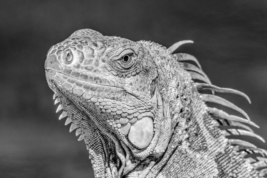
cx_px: 123
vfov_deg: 1.8
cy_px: 65
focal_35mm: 767
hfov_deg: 2.7
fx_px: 5686
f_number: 8
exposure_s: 1/1000
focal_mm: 400
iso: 1000
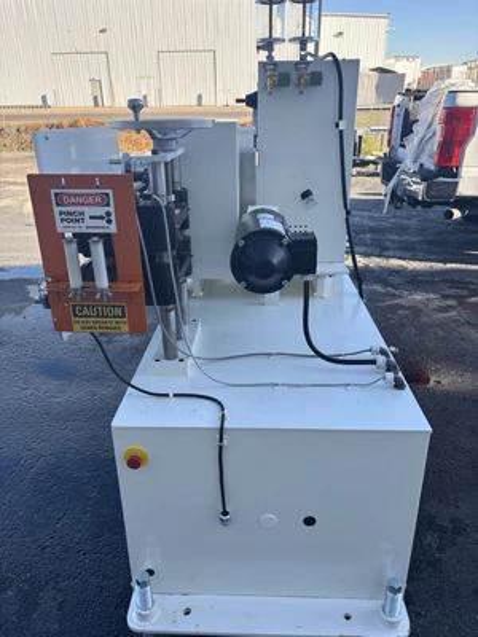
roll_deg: +1.7
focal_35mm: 26
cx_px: 239
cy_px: 318
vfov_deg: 67.3
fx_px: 479
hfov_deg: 53.1
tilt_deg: -24.5
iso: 50
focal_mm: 5.96
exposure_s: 1/604
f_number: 1.6
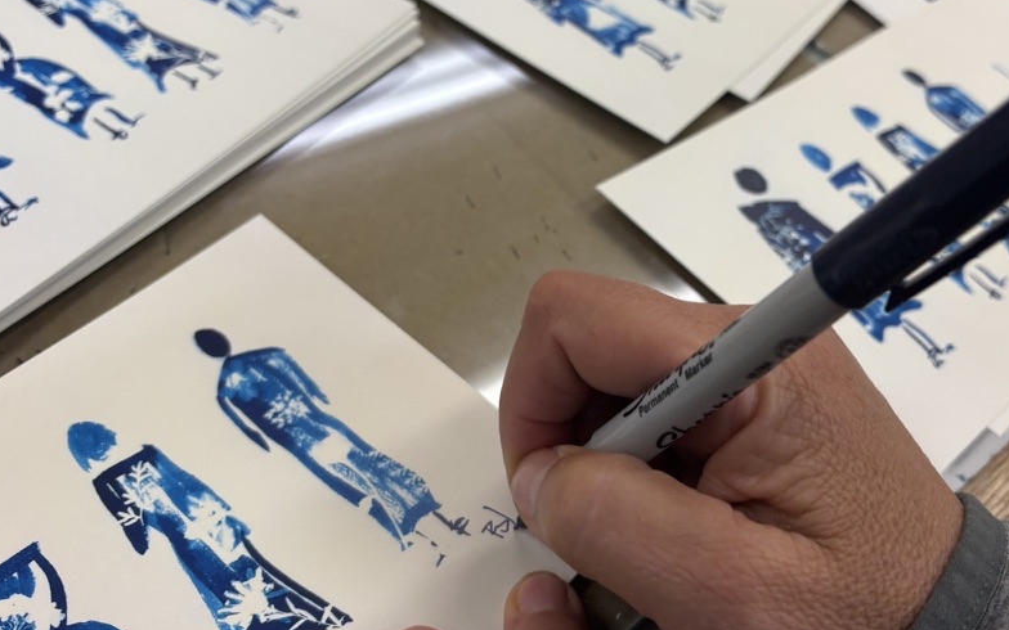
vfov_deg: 35.3
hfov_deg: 53.6
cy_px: 264
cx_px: 605
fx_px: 990
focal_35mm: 36
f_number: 1.6
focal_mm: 5.96
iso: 50
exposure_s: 1/120
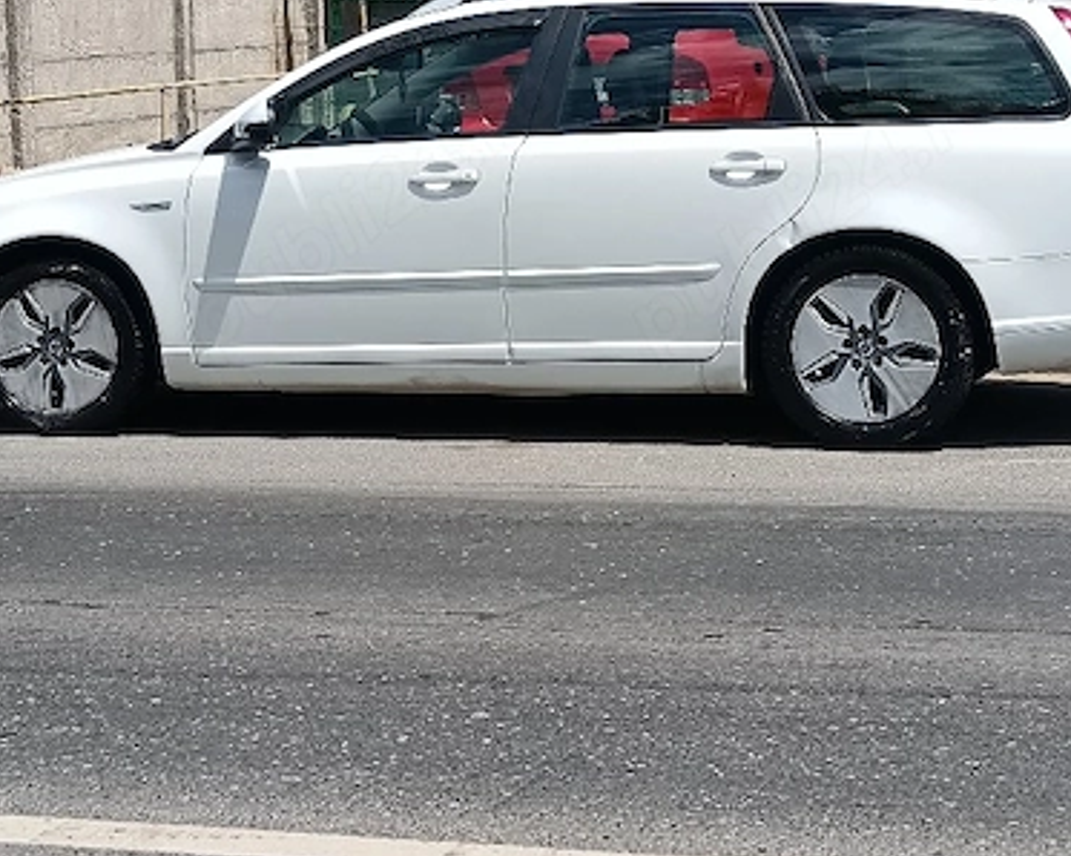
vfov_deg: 17.4
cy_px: 224
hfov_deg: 21.7
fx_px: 2788
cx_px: 485
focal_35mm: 88
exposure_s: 1/1429
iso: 106
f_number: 1.9
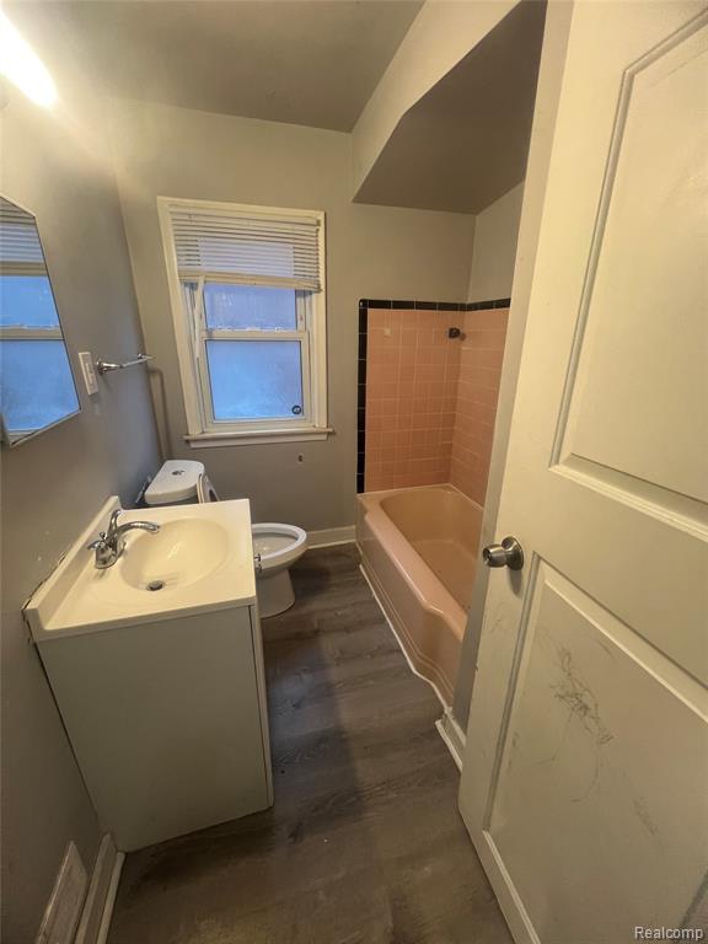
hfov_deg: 89.9
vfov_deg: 106.2
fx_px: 355
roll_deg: -1.4
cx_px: 354
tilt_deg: -20.4
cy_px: 472
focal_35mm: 13
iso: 250
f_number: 1.8
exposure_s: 1/120
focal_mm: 1.57
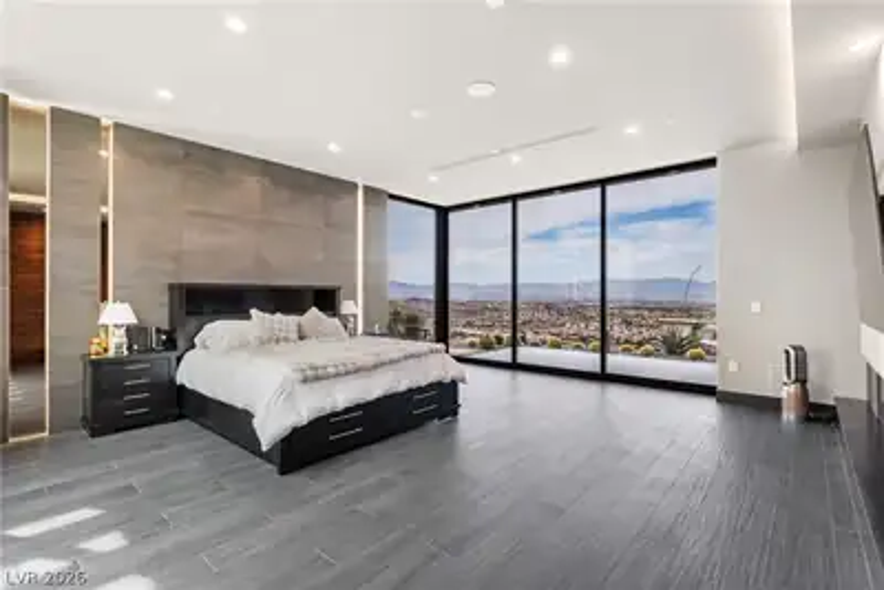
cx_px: 442
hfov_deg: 93.3
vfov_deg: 70.5
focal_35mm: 17
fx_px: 418
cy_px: 295
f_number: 8
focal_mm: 17
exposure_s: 1/60
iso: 400
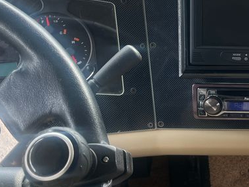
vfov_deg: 21.0
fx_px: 504
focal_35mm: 70
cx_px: 331
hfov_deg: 24.1
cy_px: 89
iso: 32
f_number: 1.6
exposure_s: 1/122
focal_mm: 5.1
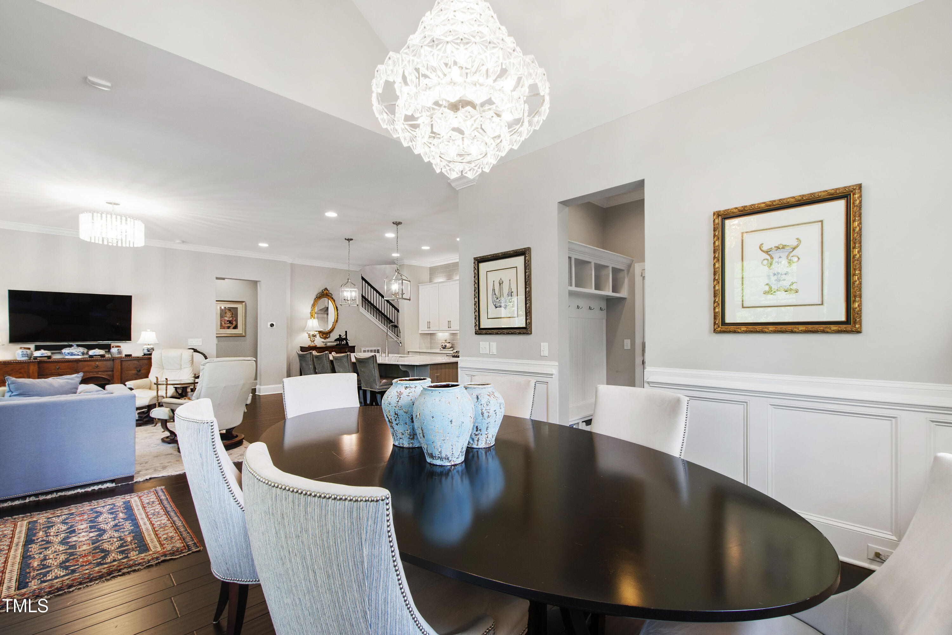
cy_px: 318
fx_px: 397
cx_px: 476
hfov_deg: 100.4
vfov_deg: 77.3
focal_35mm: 15
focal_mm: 10
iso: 100
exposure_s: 1/3
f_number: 8
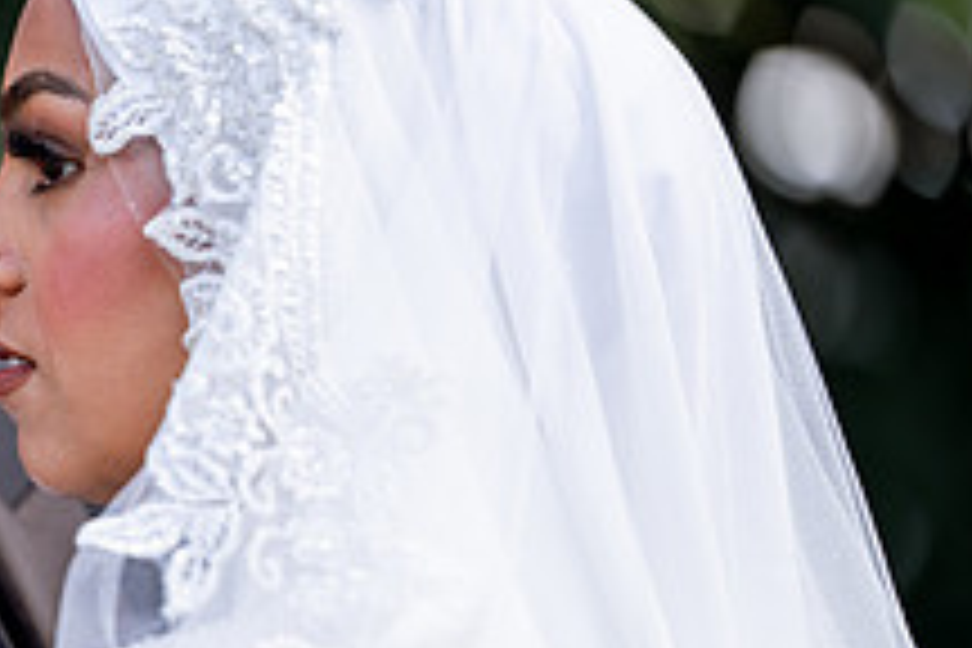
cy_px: 565
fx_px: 10880
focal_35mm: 403
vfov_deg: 3.4
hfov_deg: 5.1
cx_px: -248
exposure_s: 1/640
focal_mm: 150
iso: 100
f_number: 2
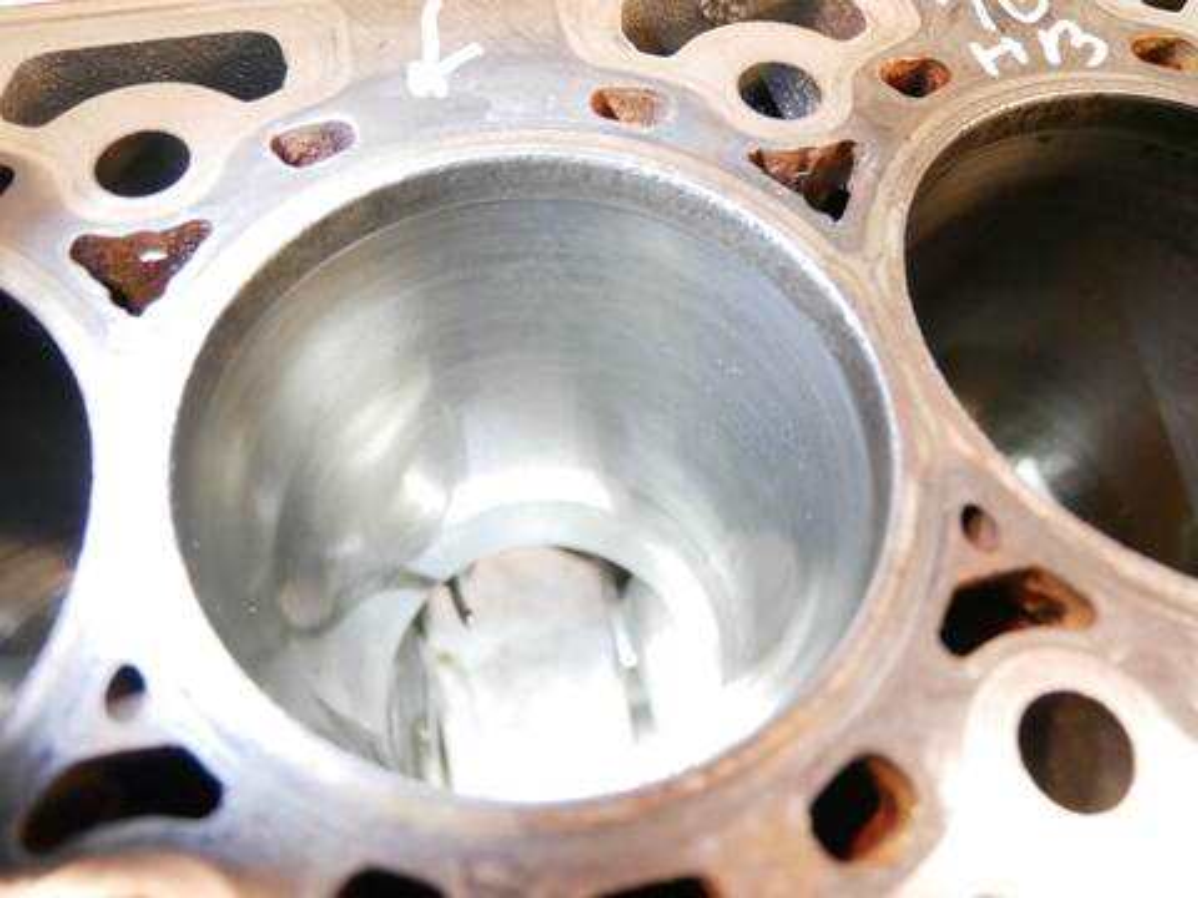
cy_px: 449
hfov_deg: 71.6
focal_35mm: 24
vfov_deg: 56.8
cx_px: 599
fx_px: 831
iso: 3200
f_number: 3.5
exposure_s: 1/60
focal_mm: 12
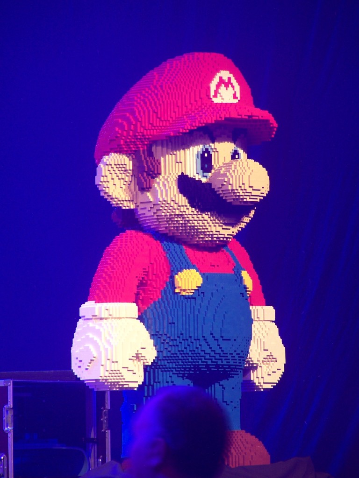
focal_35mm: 357
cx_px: 180
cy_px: 239
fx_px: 4937
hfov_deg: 4.2
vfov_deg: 5.6
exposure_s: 1/2
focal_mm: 59.2
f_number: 3.6
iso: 80
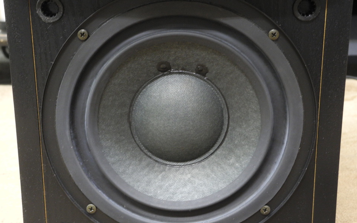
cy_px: 120
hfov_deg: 34.5
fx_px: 574
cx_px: 178
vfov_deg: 22.0
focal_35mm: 59
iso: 400
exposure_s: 1/5.2
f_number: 3.5
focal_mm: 11.8
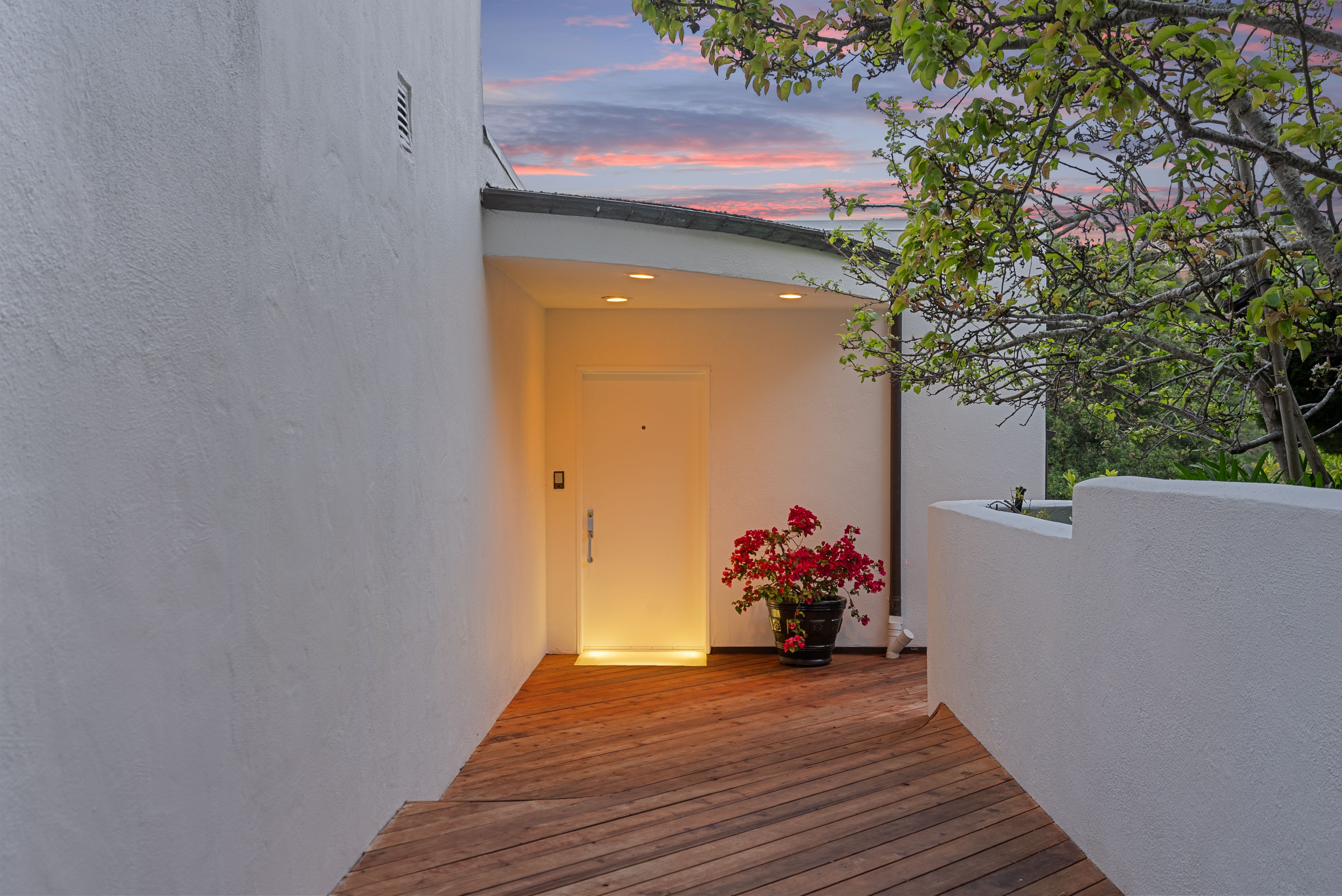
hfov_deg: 54.4
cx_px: 671
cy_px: 448
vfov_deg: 37.9
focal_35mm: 35
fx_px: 1305
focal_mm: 35
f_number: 8
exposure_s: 1/1.25
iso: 100
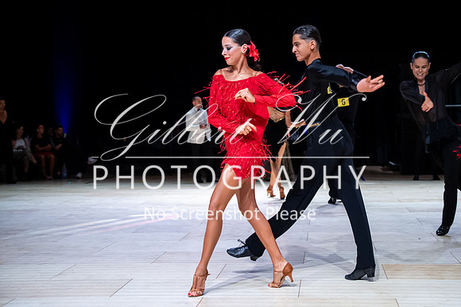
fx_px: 768
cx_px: 266
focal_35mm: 60
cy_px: 130
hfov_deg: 33.3
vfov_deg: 22.6
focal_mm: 52
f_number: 3.2
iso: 3200
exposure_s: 1/400
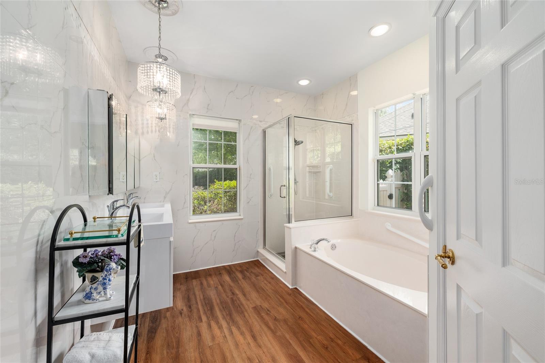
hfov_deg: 104.3
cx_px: 272
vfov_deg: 81.2
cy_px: 182
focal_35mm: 14
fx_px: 212
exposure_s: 1/20
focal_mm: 14
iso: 250
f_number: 7.1
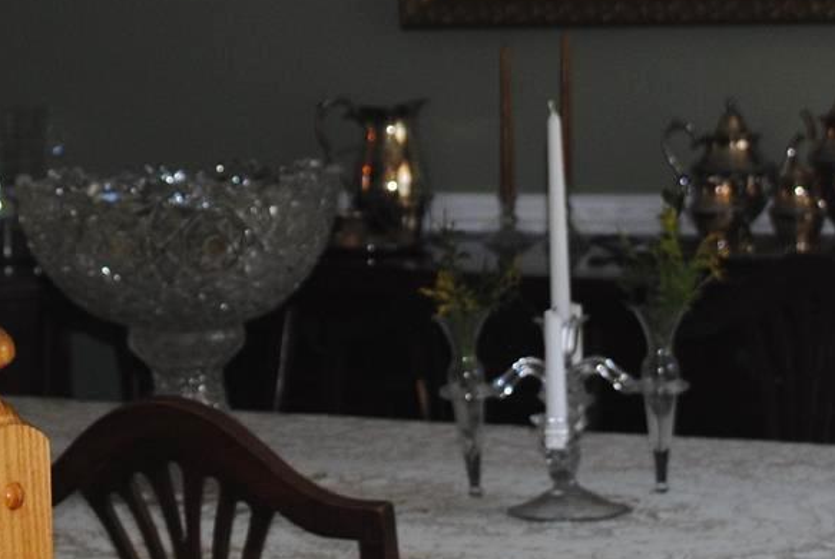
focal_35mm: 137
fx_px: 3181
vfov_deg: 9.9
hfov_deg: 14.9
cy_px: -26
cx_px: 225
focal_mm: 26
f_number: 4.2
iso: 200
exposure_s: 1/60
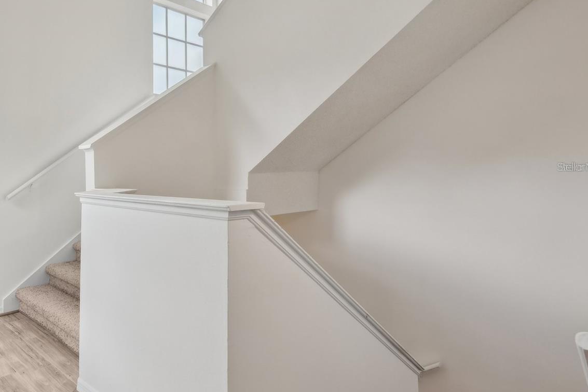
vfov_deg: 53.0
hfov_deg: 71.3
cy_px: 167
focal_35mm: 24
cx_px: 191
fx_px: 392
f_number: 8
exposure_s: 1/100
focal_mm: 17
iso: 400
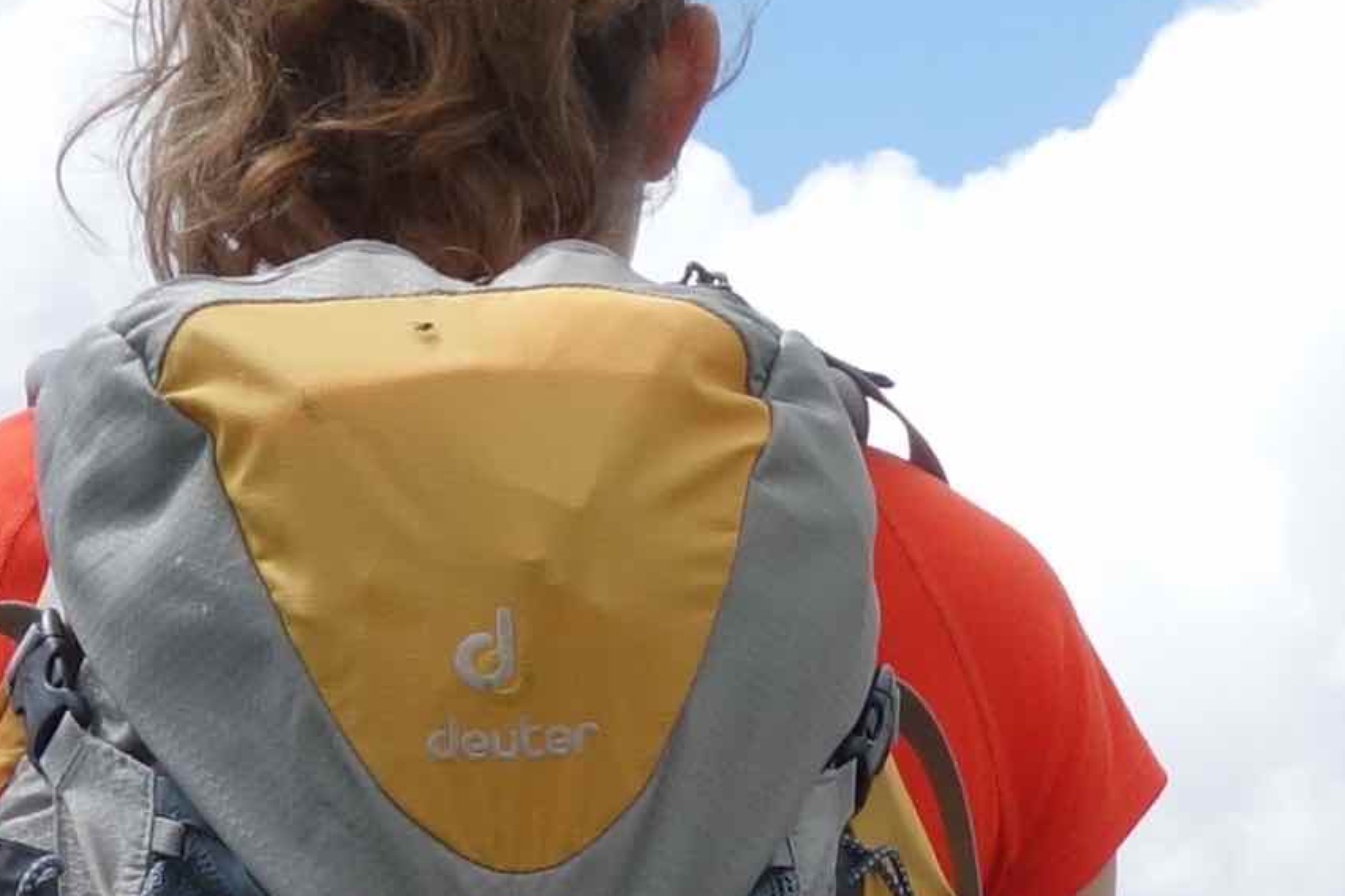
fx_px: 6723
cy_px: 1874
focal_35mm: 180
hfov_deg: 11.1
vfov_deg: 7.3
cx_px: 1886
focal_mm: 10.4
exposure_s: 1/500
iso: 125
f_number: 5.6
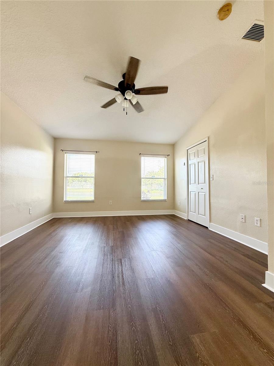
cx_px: 137
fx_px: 148
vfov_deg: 102.1
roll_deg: -0.8
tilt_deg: +1.5
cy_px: 183
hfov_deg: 85.7
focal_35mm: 14
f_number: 2.2
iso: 64
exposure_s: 1/100
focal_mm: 2.22
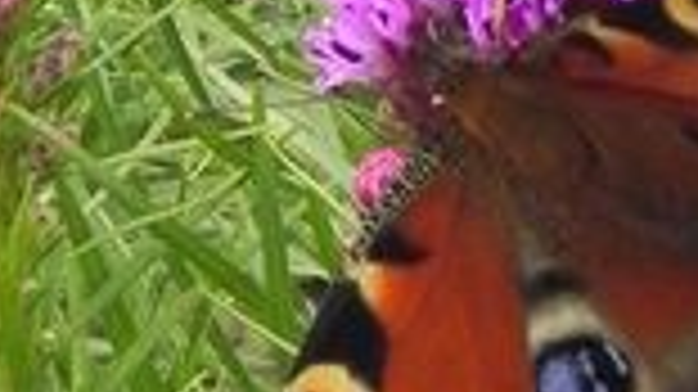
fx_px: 3015
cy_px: -572
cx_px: 158
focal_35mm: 163
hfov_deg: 13.2
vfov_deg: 7.0
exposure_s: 1/160
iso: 160
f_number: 5
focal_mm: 5.2
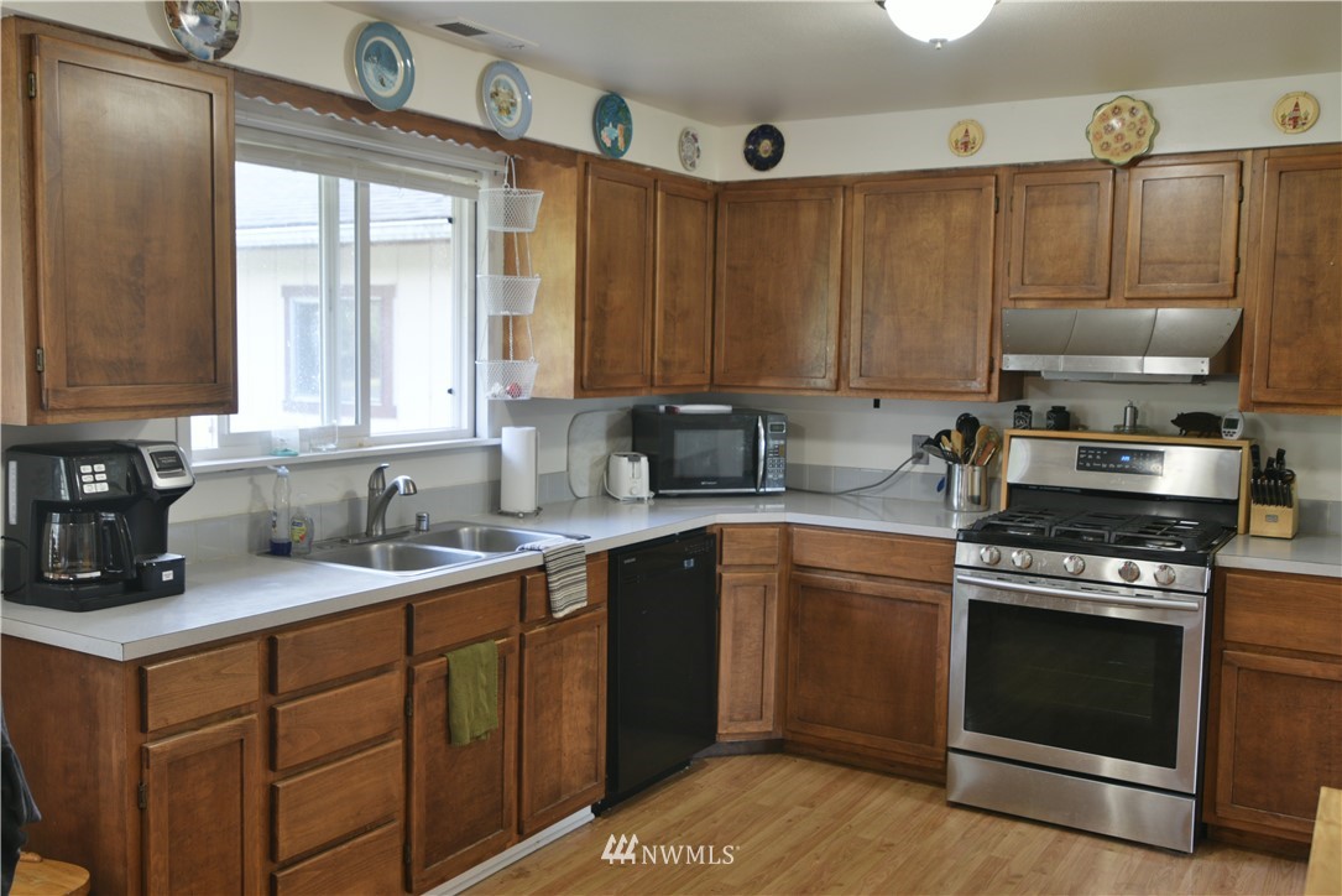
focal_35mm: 35
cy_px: 448
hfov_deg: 54.4
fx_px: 1305
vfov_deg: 37.9
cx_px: 671
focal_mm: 35
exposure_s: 1/50
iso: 800
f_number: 4
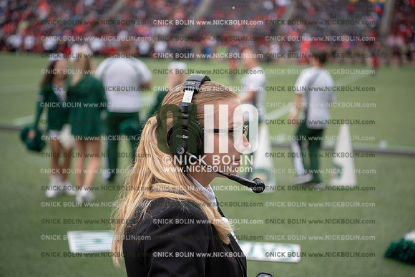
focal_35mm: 70
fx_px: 807
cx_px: 208
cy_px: 138
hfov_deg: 28.8
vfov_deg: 19.5
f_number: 2.8
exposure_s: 1/2000
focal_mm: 70
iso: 1000
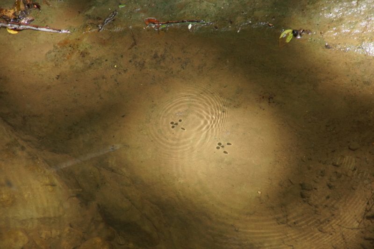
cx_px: 187
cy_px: 124
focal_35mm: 300
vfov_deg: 4.6
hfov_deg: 6.9
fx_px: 3116
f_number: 6.3
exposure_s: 1/320
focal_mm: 200
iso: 1000
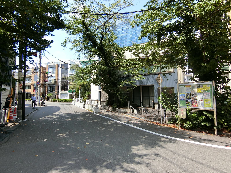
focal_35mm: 19
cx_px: 116
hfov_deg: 84.7
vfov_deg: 68.7
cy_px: 86
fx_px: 127
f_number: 2.7
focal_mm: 4.06
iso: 80
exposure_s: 1/640
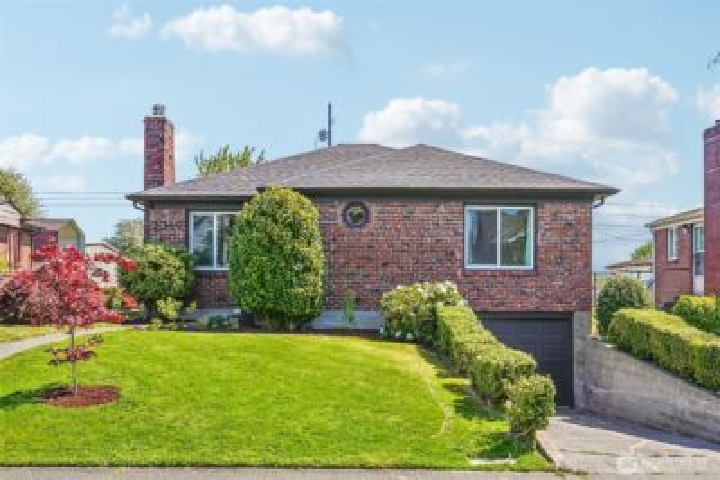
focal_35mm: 42
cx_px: 360
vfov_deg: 31.9
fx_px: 840
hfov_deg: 46.4
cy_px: 240
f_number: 9.5
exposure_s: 1/125
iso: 100
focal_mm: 28
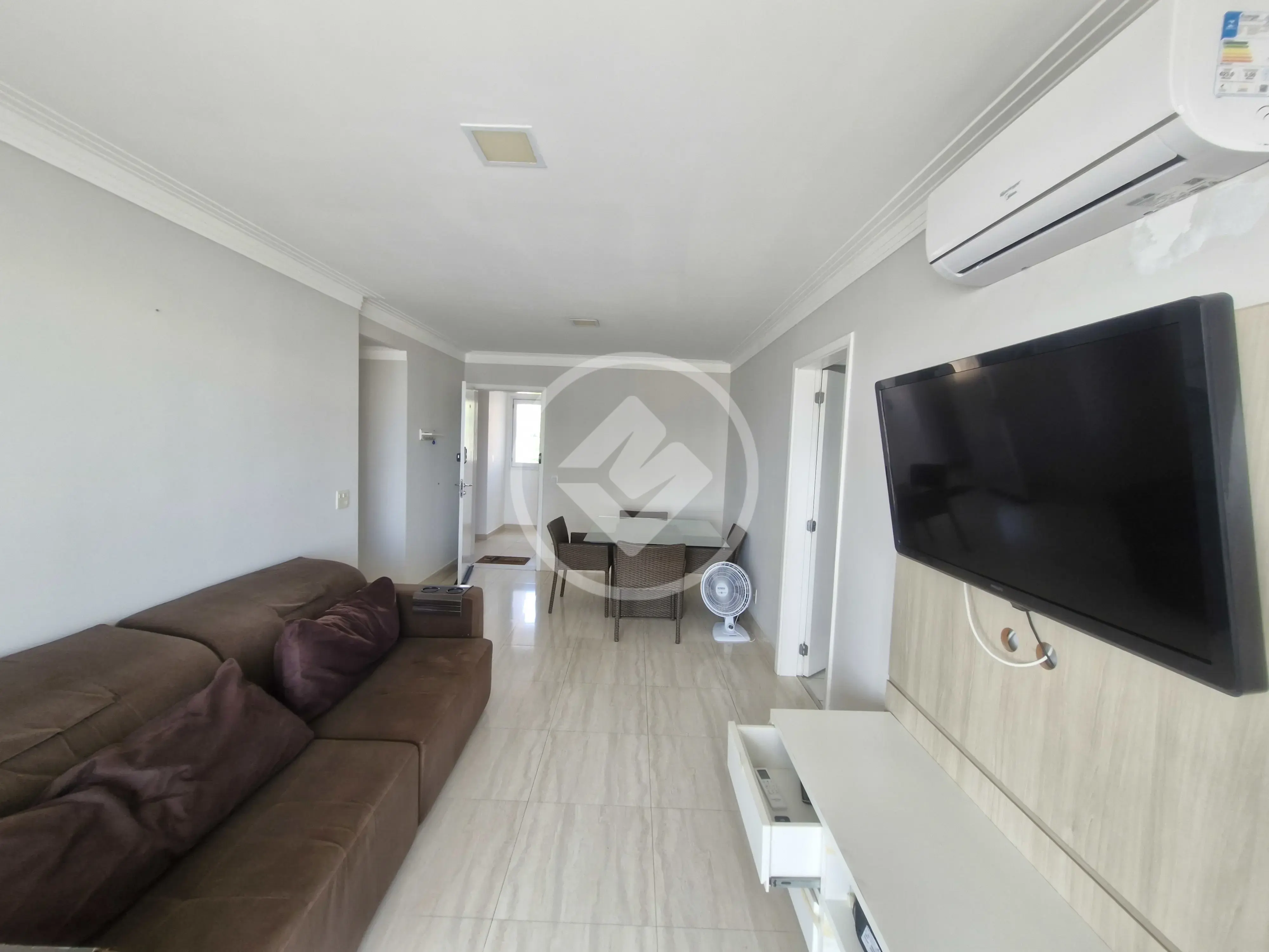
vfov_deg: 89.9
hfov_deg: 106.2
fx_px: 477
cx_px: 634
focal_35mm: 13
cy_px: 476
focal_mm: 1.74
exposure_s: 1/60
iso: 80
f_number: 2.2
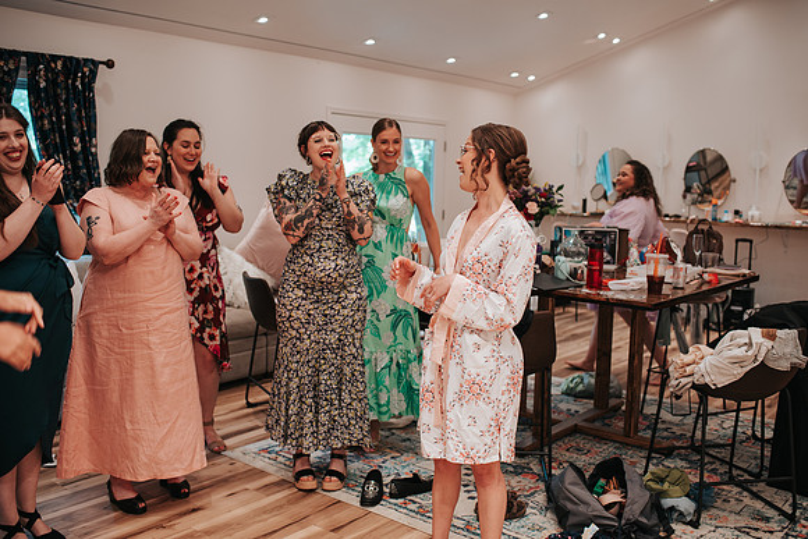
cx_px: 404
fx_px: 786
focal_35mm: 35
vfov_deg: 37.9
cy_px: 270
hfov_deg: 54.4
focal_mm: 35
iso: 500
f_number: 2.8
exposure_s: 1/125
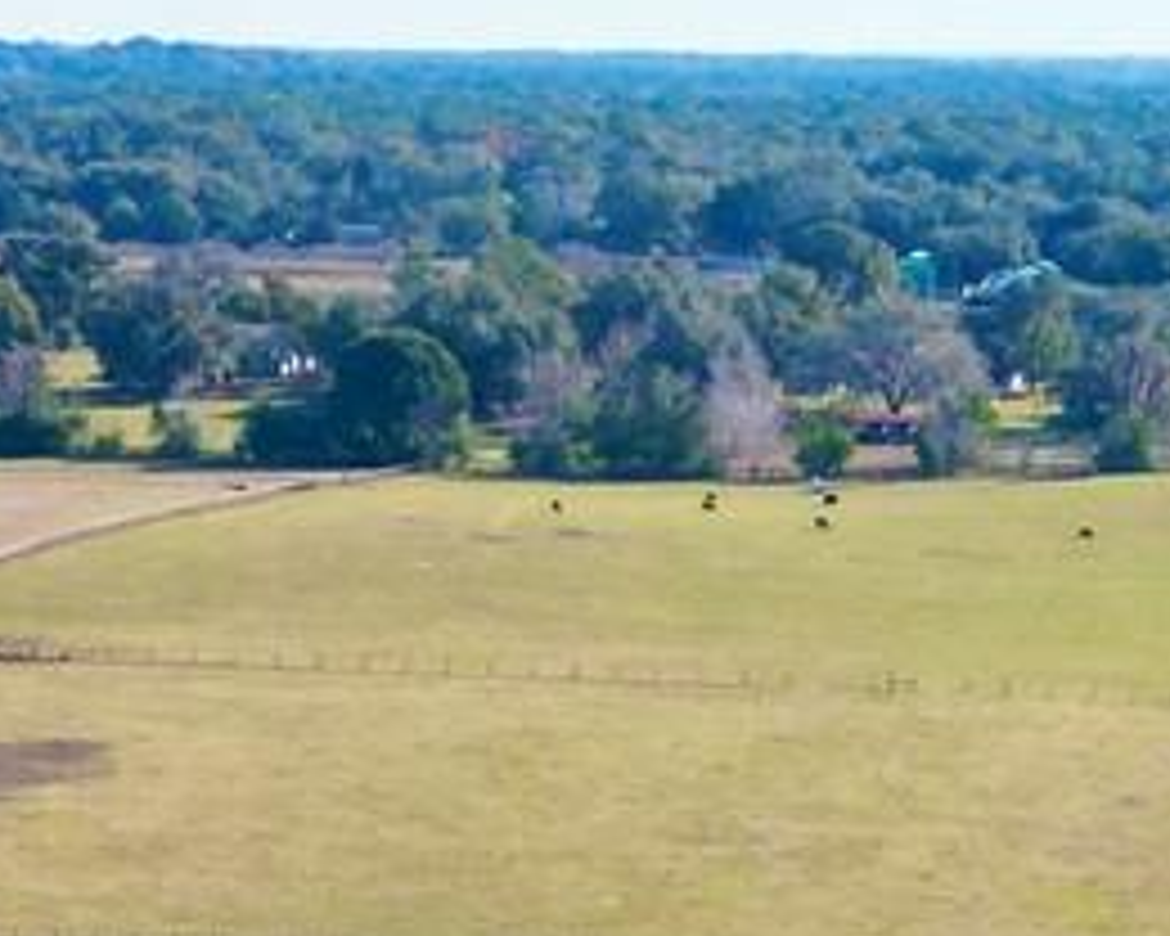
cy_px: 2218
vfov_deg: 9.6
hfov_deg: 13.3
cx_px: 918
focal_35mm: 144
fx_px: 4986
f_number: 1.7
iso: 200
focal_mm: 6.72
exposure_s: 1/2000
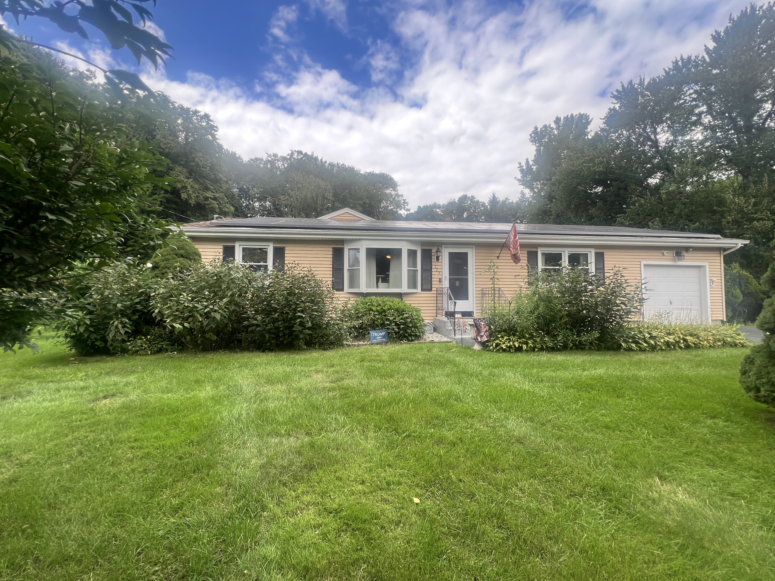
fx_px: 291
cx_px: 388
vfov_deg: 89.9
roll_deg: +0.5
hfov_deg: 106.2
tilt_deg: +2.1
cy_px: 290
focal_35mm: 13
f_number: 1.8
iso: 32
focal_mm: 1.57
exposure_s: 1/337
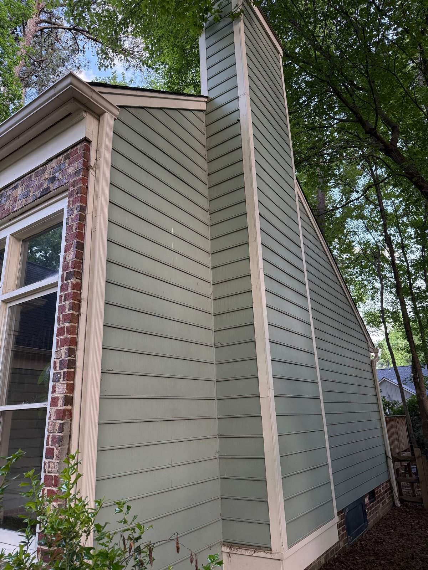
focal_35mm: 24
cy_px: 285
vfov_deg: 71.6
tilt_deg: +18.2
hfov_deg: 56.8
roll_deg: +0.6
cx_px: 214
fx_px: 395
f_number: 1.78
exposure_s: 1/150
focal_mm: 6.76
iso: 200
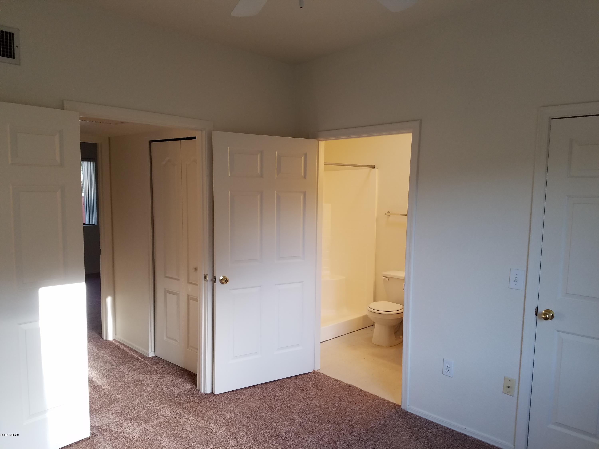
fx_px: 450
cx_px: 300
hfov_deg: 67.3
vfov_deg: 53.1
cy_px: 224
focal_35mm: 26
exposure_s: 1/120
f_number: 1.7
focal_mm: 4.2
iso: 80
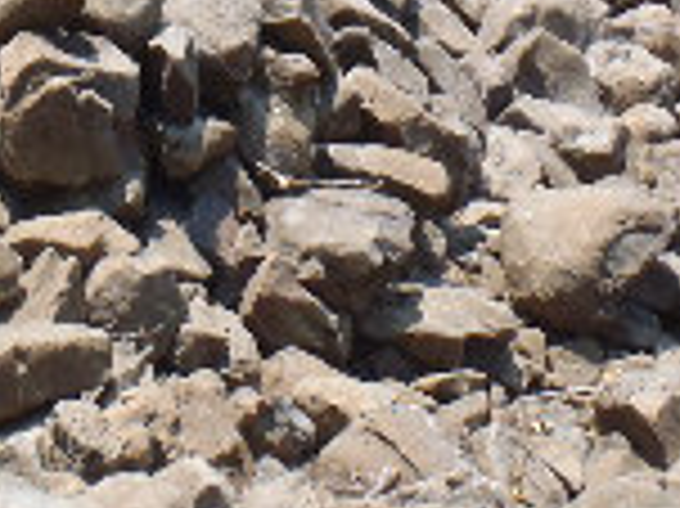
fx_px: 2336
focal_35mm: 119
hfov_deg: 16.4
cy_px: -512
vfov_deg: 11.2
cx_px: 104
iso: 125
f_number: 10
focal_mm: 5
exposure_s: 1/60
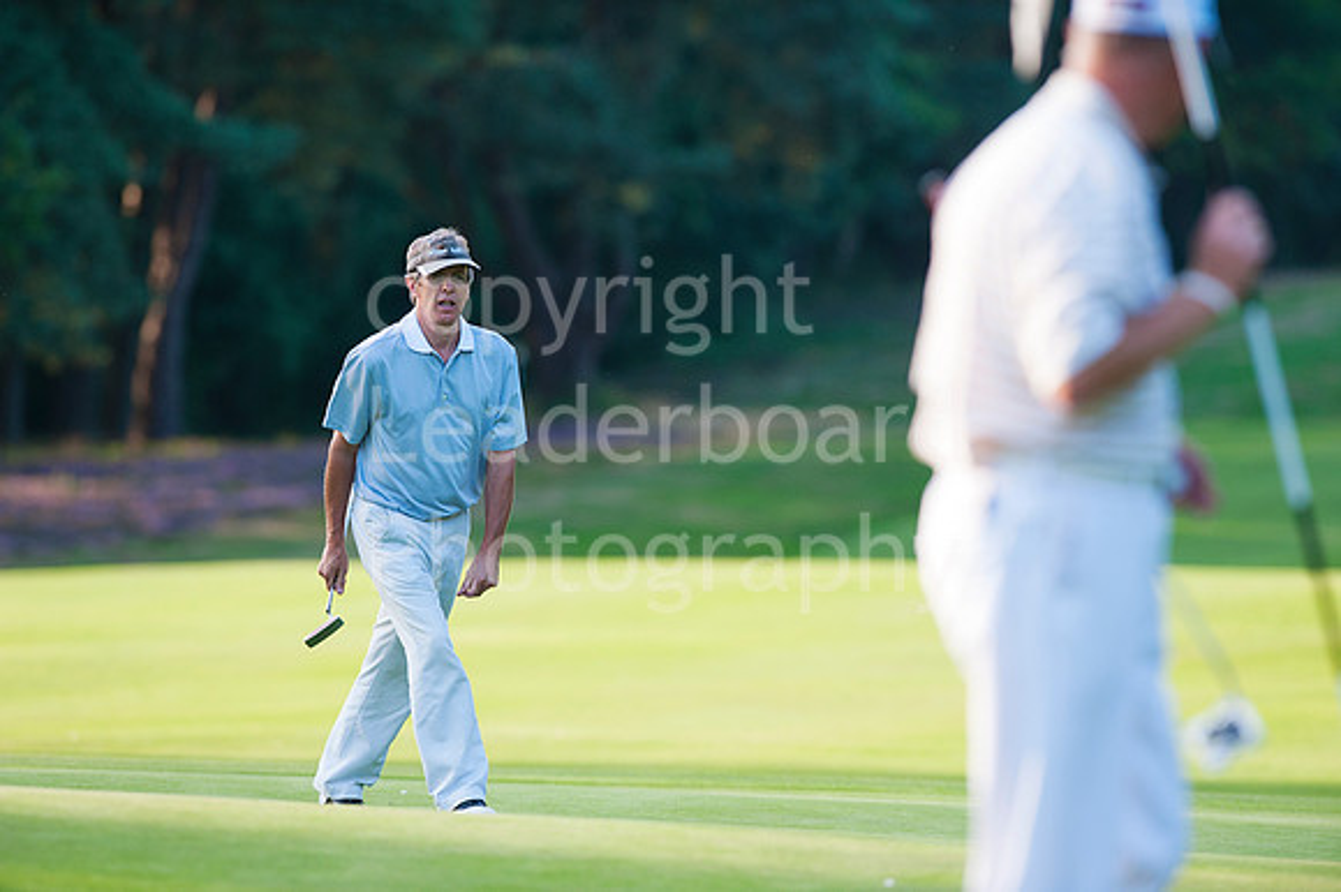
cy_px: 446
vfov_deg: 4.6
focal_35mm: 300
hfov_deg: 6.9
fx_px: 11168
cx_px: 670
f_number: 5.6
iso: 800
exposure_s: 1/800
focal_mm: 300
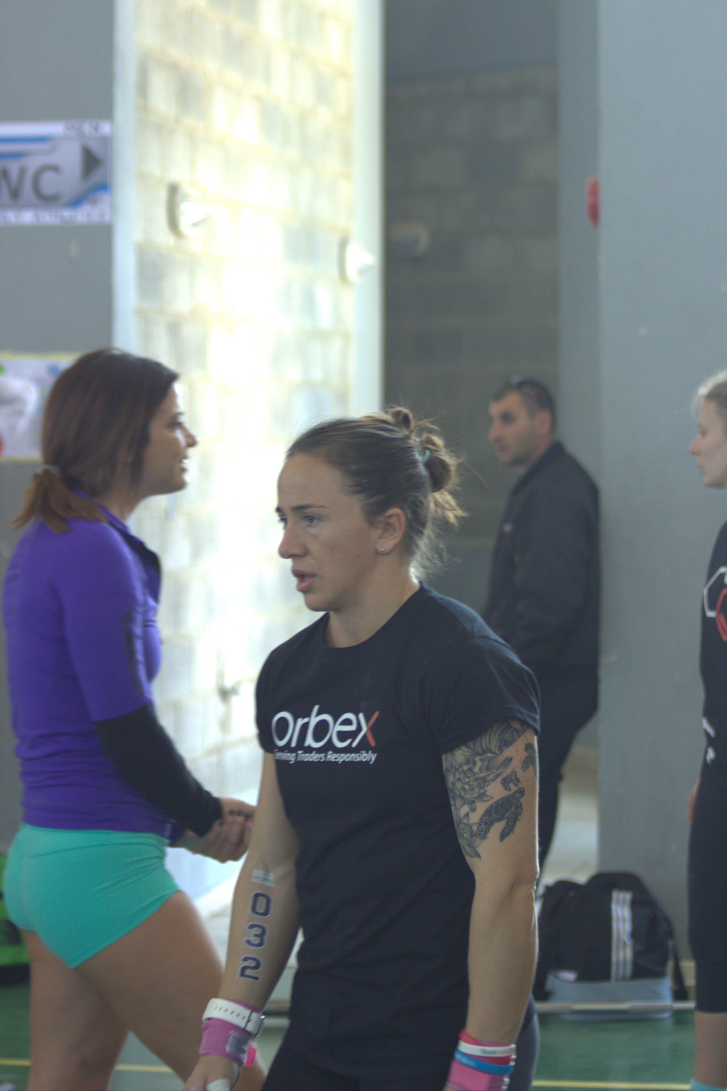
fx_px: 3546
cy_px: 546
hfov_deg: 11.7
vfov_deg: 17.5
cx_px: 364
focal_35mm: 117
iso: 800
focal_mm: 75
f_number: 4
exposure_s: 1/80
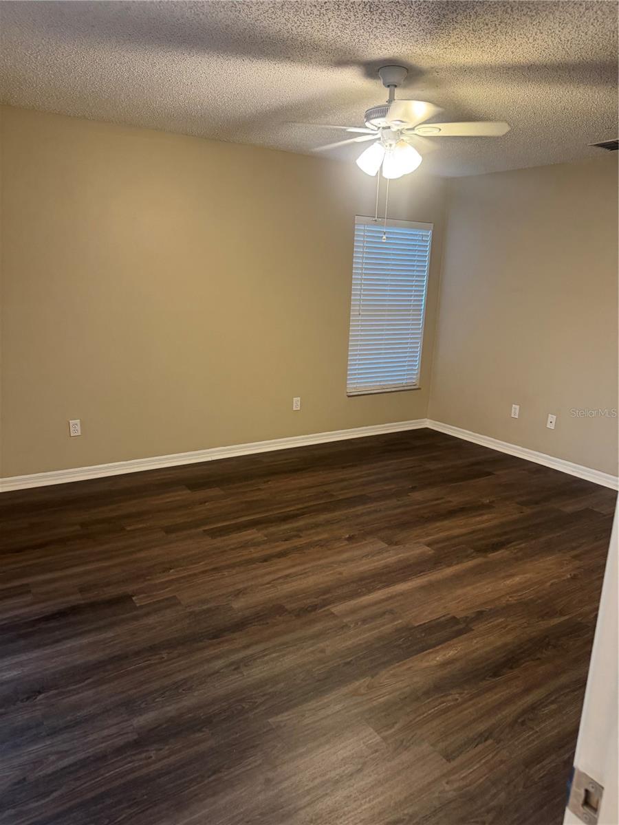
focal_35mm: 24
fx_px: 572
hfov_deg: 56.8
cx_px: 310
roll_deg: -0.8
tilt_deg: -12.0
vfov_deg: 71.6
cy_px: 412
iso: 320
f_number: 1.78
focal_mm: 6.76
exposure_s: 1/60
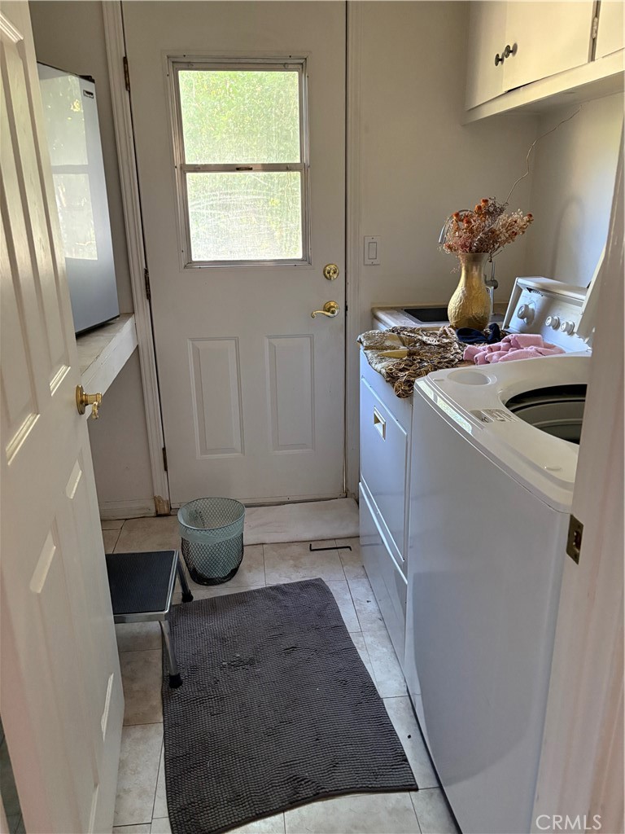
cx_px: 312
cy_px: 417
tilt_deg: -17.5
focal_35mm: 26
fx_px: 626
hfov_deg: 53.1
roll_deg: +0.3
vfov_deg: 67.3
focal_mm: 5.96
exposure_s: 1/58
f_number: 1.6
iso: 500
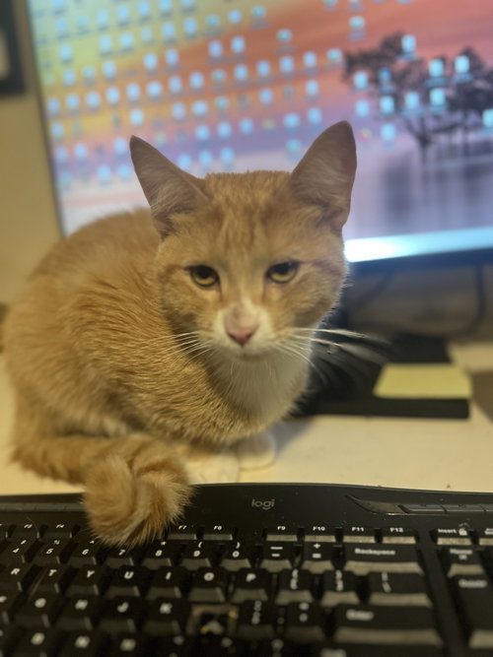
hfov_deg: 53.0
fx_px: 494
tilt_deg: -14.4
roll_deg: +3.9
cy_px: 328
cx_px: 246
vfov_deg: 67.3
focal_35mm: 26
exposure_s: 1/60
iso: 320
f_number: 1.6
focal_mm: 5.1
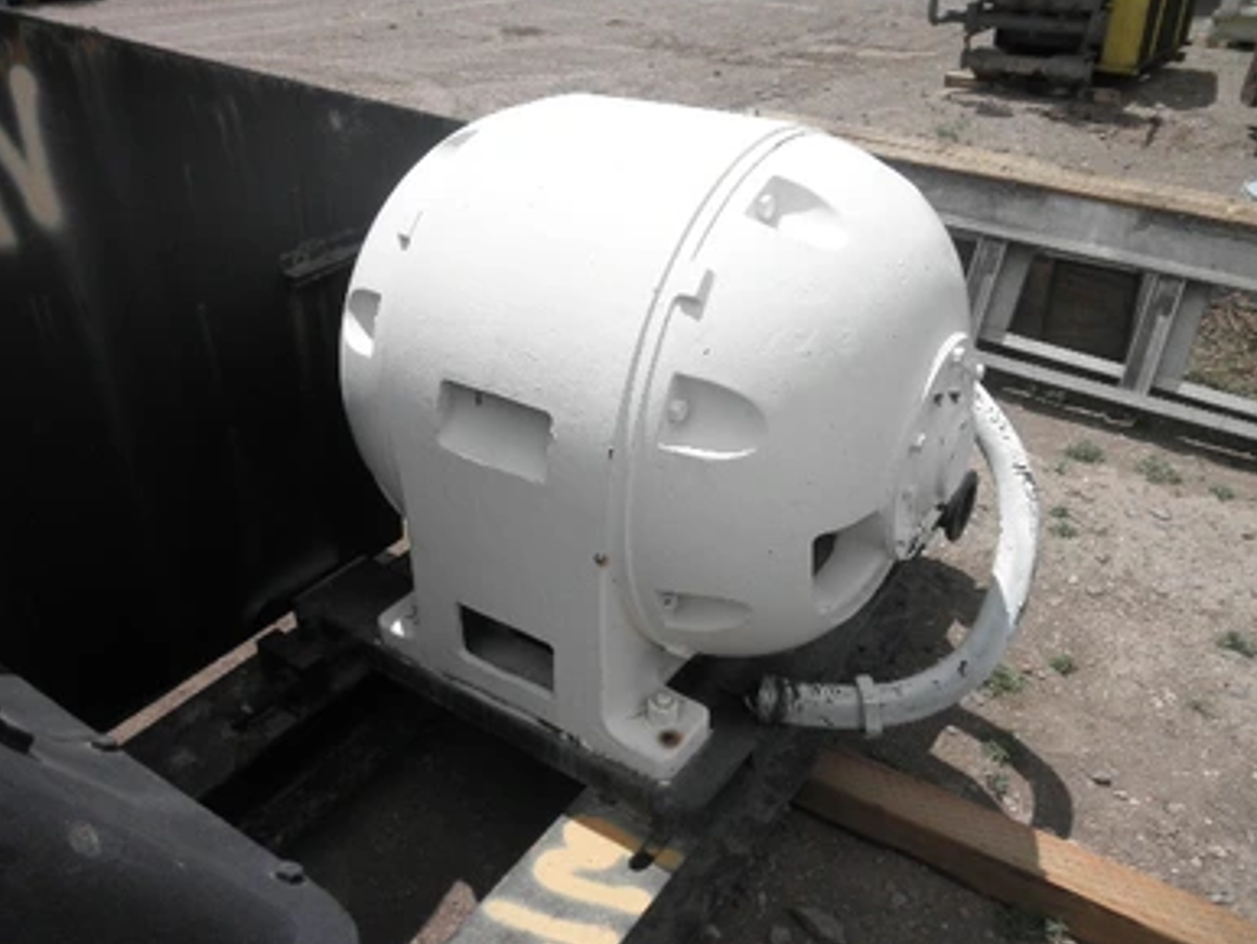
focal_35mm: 29
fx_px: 1054
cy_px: 465
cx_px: 625
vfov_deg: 48.3
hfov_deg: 61.6
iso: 64
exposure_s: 1/160
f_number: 8.5
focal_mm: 5
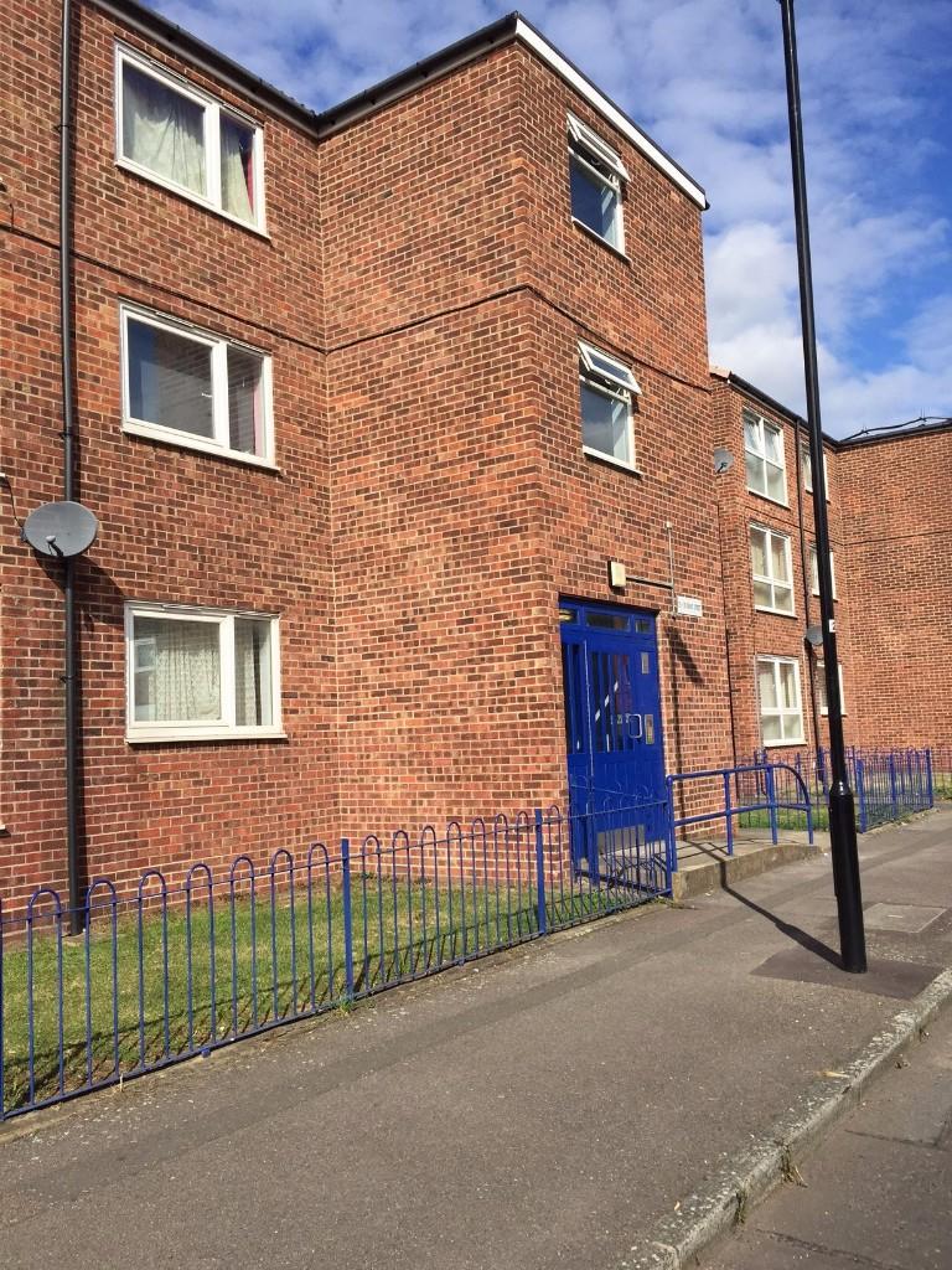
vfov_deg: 61.7
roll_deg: +1.4
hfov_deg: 48.2
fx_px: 1063
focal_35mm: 29
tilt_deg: +4.5
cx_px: 476
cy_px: 635
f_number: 2.2
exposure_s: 1/2475
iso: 32
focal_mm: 4.15
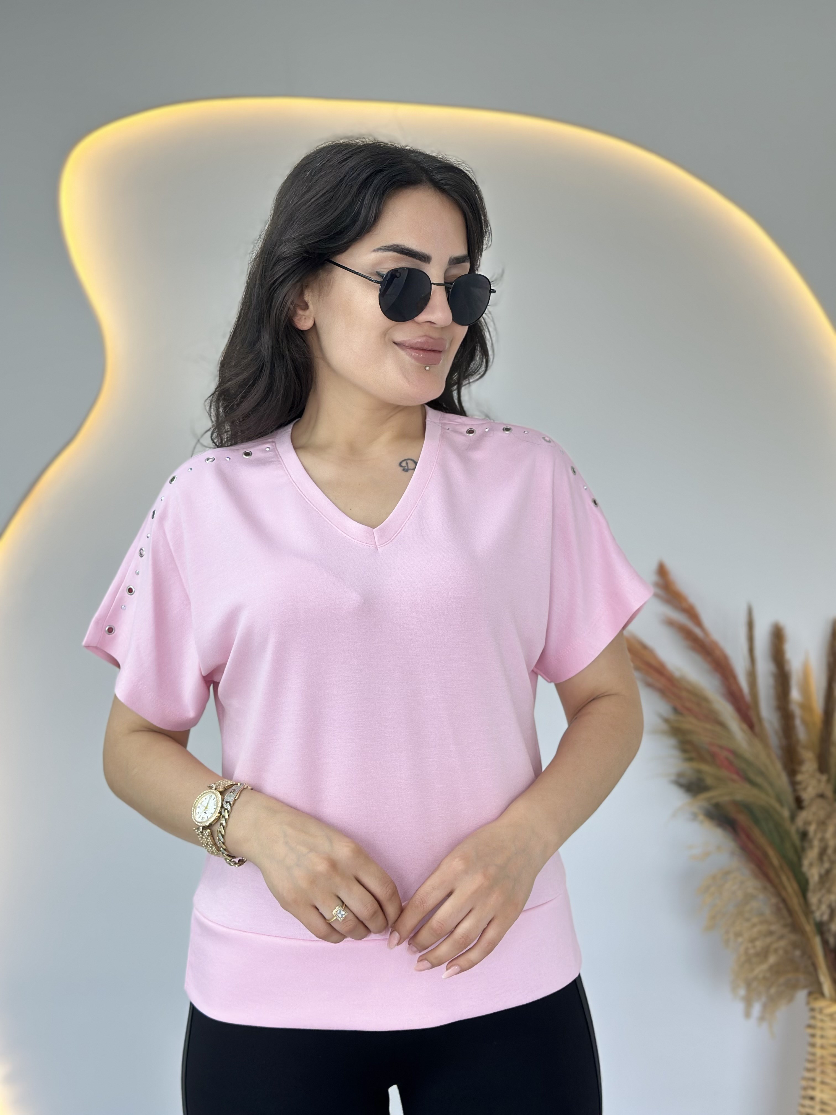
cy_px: 558
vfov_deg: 39.7
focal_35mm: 48
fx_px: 1546
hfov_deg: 30.3
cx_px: 418
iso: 64
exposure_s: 1/100
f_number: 1.78
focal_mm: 6.86
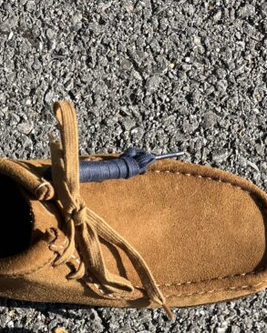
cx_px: 65
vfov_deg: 25.1
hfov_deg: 21.4
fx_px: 701
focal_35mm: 71
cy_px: 353
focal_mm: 5.1
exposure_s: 1/1186
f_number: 1.6
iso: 50
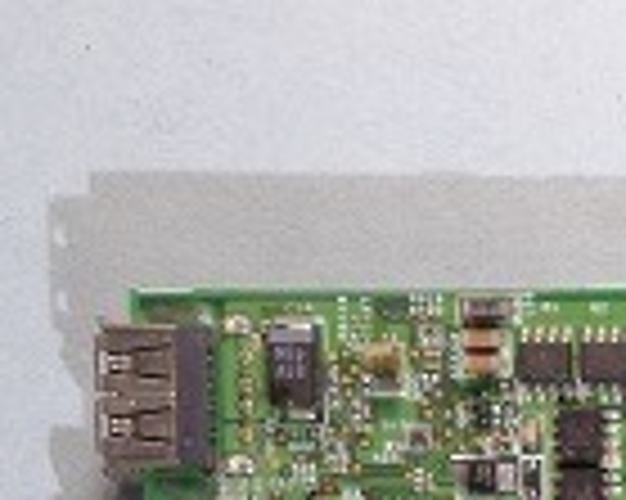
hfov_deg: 8.3
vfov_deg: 7.0
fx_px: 3925
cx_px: 1536
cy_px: 1108
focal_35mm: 212
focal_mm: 28
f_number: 8
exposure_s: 1/5
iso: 100
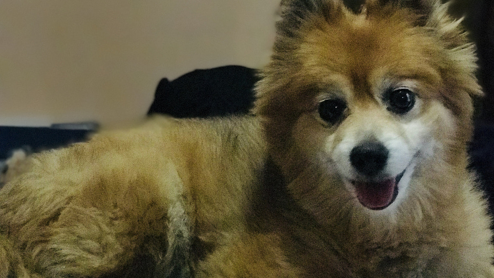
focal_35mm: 83
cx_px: 247
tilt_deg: -11.7
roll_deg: -2.8
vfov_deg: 14.6
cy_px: 158
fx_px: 1087
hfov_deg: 25.6
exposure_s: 1/60
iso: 1250
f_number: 2.8
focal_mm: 6.6
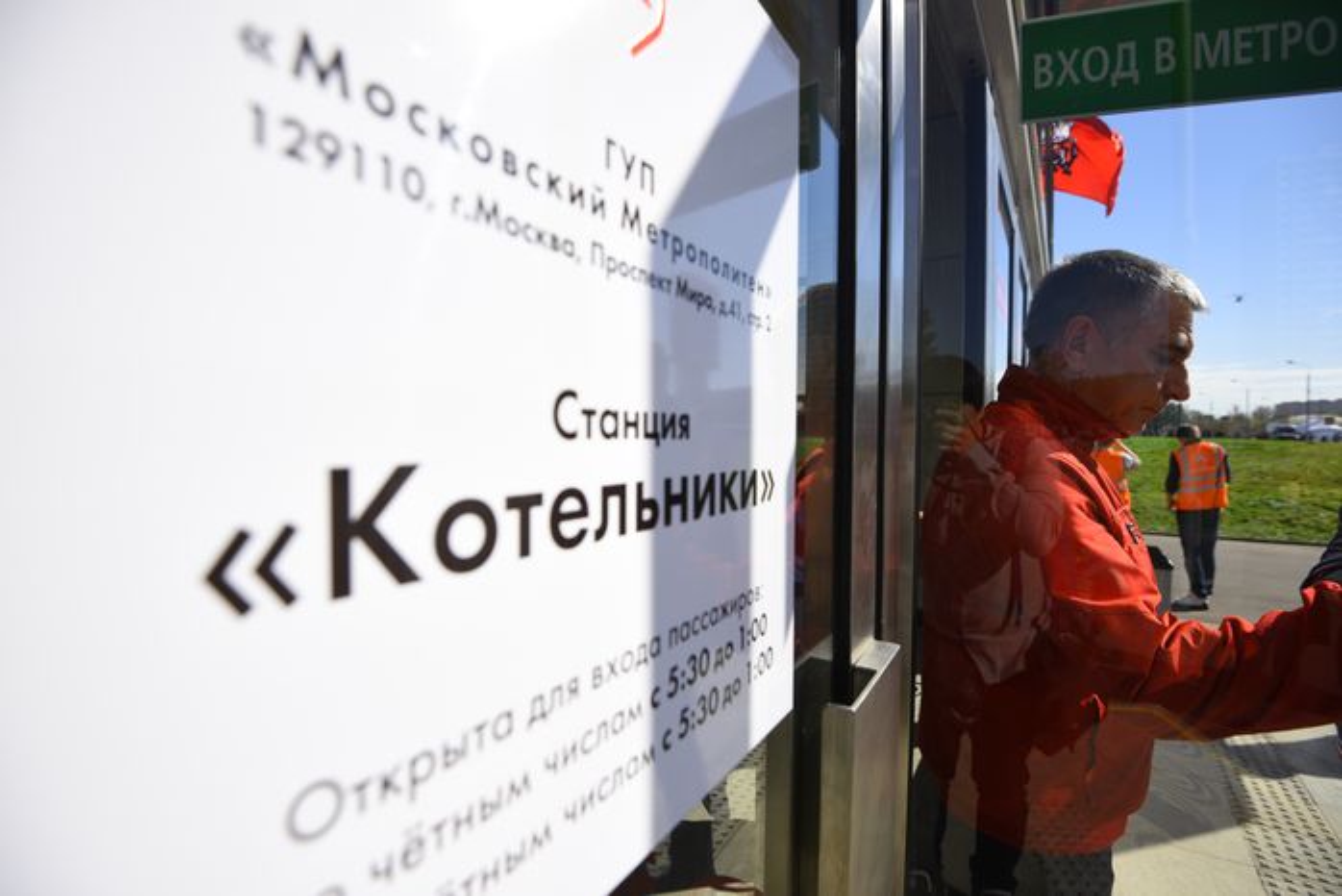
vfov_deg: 73.8
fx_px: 597
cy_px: 448
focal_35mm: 16
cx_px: 671
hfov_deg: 96.7
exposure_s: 1/1600
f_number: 5.6
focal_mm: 16
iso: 250
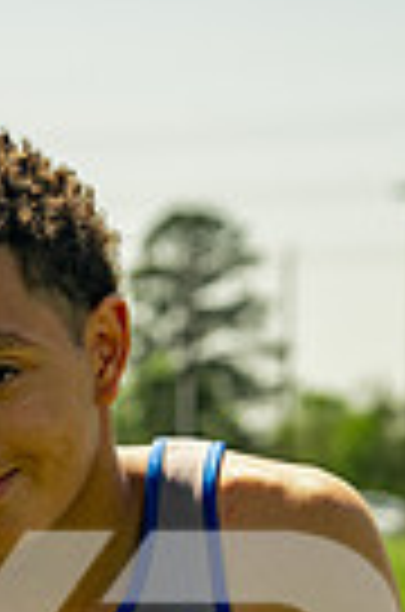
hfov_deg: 7.7
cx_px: 58
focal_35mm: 176
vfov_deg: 11.1
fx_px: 2985
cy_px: 990
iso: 250
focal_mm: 53
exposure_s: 1/250
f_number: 3.5
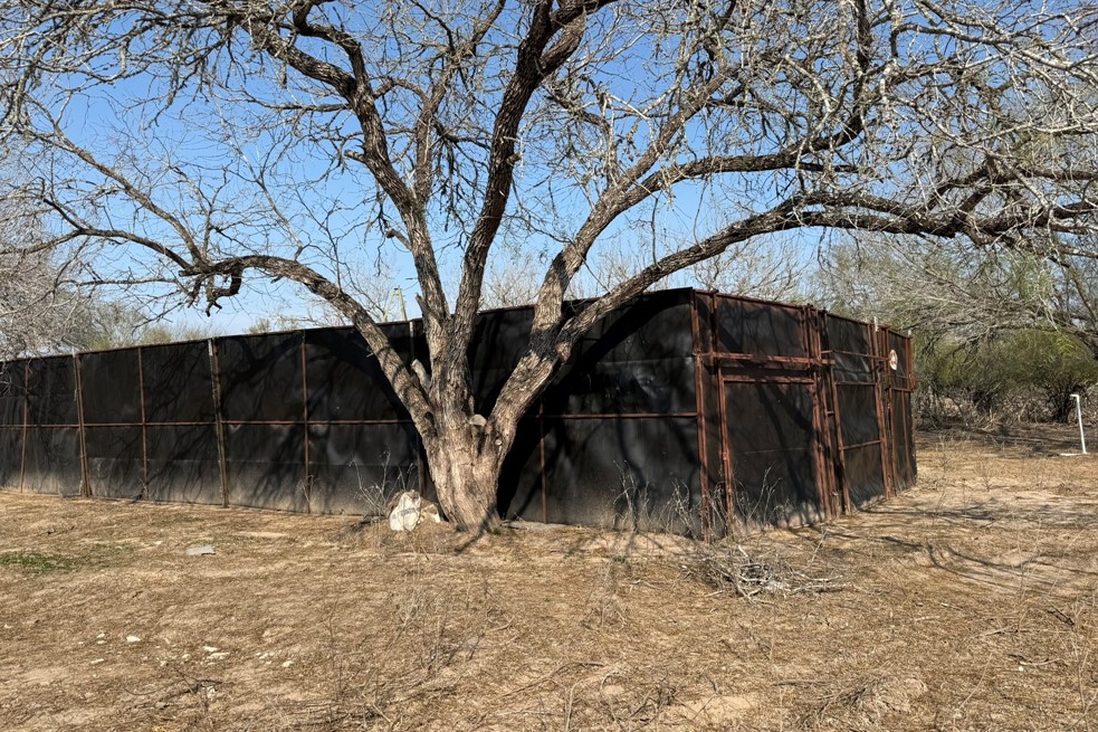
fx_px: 793
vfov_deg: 49.5
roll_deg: -0.2
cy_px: 371
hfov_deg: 69.4
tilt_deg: +2.8
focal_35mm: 26
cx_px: 544
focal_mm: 6.76
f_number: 1.78
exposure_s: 1/3759
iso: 80
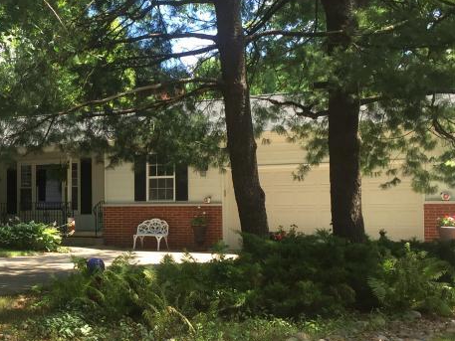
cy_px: 195
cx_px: 43
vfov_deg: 22.6
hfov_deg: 28.6
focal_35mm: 65
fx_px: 855
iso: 32
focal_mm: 4.15
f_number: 2.2
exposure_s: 1/391
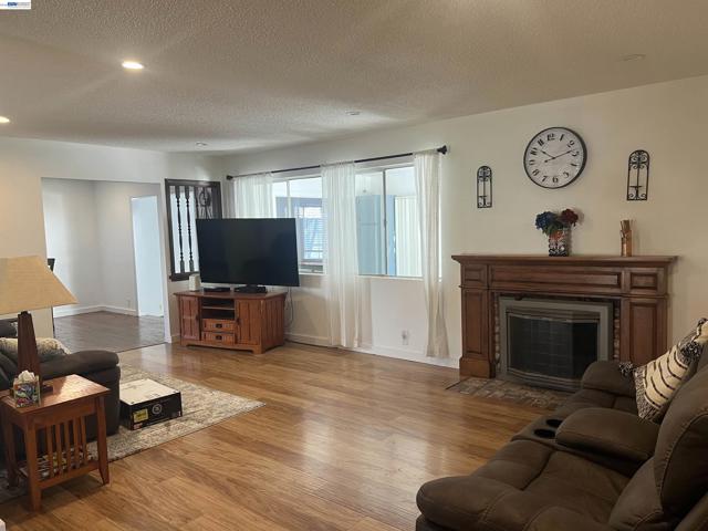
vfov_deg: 53.1
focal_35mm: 26
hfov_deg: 67.3
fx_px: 532
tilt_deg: -4.7
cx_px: 354
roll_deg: +2.4
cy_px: 266
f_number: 1.5
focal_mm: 5.7
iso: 100
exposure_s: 1/60
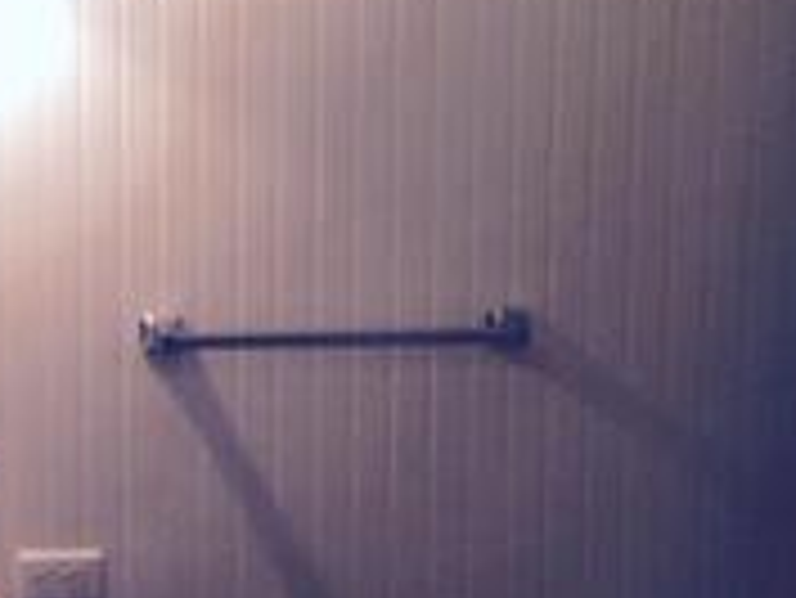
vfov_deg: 12.5
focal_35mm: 119
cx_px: -67
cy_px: 364
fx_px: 2738
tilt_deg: -10.9
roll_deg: -0.4
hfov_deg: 16.1
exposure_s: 1/20
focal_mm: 4.12
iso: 50
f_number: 2.4
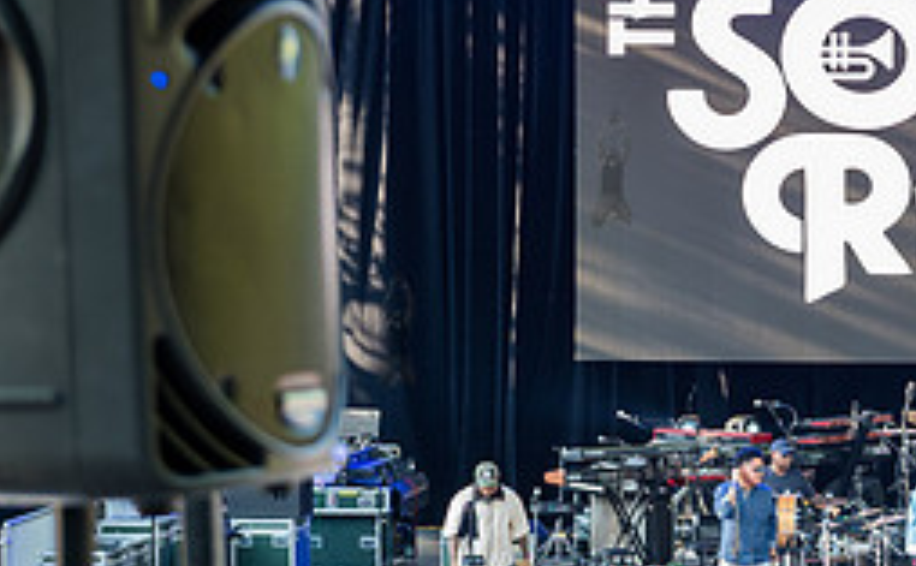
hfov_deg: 12.4
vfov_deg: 7.8
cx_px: 1042
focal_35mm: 166
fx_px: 4131
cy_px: 380
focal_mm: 70
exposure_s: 1/80
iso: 400
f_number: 4.5
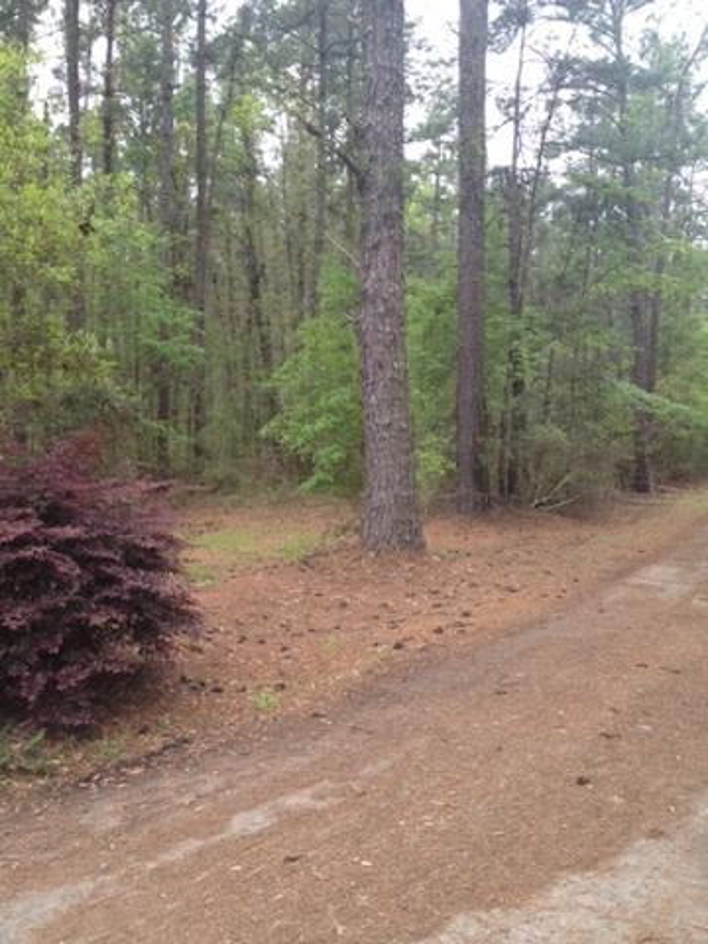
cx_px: 354
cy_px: 472
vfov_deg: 52.6
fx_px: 954
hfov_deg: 40.7
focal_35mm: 35
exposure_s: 1/221
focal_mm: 4.28
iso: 50
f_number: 2.4
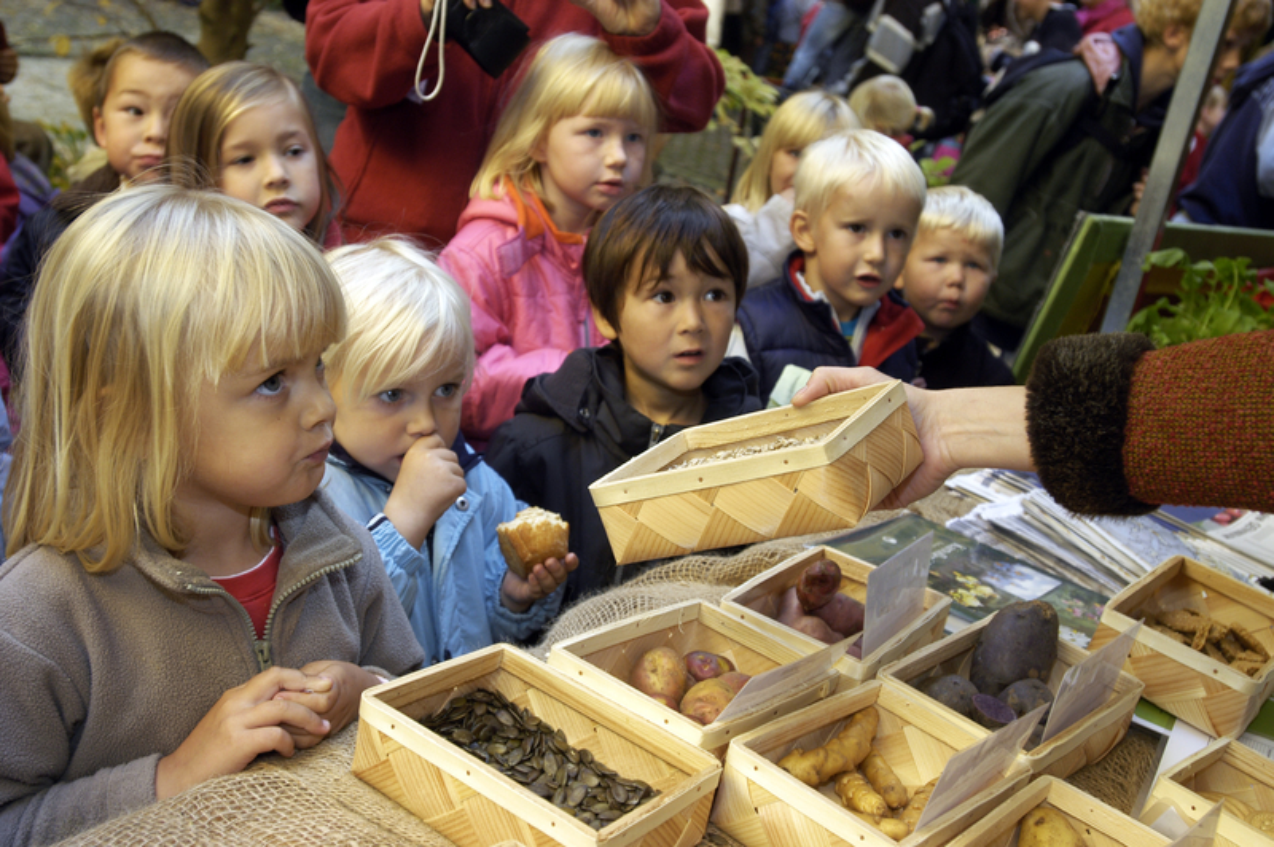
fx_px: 1326
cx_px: 637
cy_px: 424
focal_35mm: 38
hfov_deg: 51.3
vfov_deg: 35.4
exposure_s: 1/80
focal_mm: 25
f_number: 4
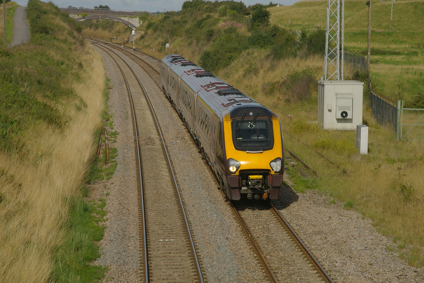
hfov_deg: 15.5
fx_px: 1555
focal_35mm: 132
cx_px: 212
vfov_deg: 10.4
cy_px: 142
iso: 200
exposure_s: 1/500
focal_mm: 88
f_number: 11
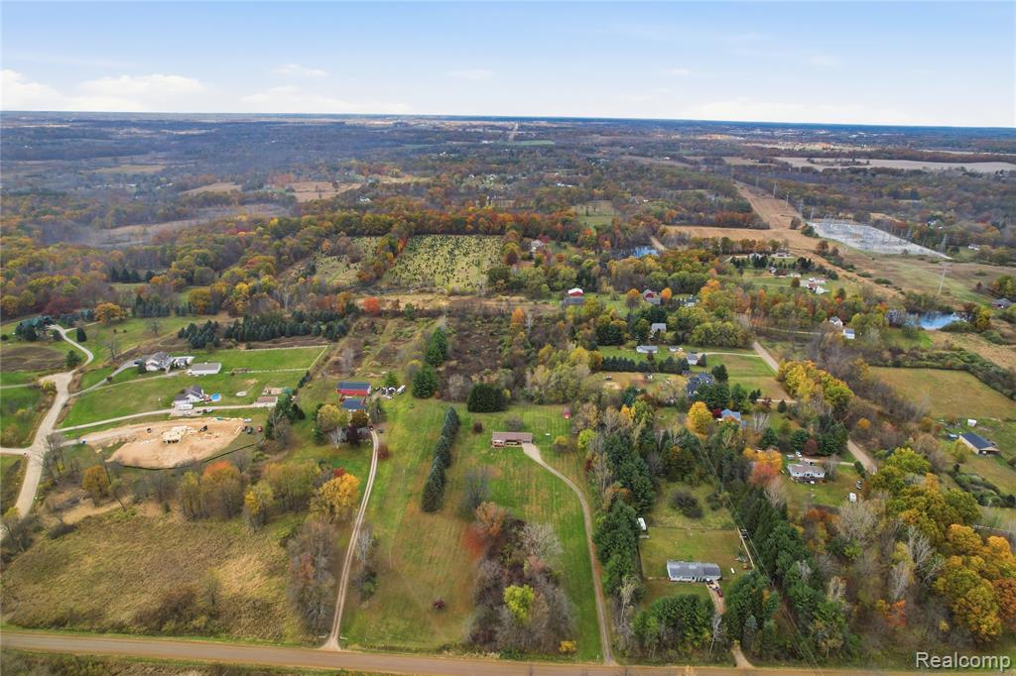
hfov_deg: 78.6
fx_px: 621
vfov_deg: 57.2
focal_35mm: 22
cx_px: 508
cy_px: 338
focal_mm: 8.4
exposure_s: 1/240
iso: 140
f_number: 2.8
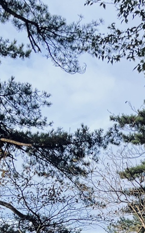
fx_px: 639
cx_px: 149
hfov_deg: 12.8
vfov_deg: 17.8
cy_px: 378
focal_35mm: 101
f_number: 1.5
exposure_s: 1/310
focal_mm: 5.7
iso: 50
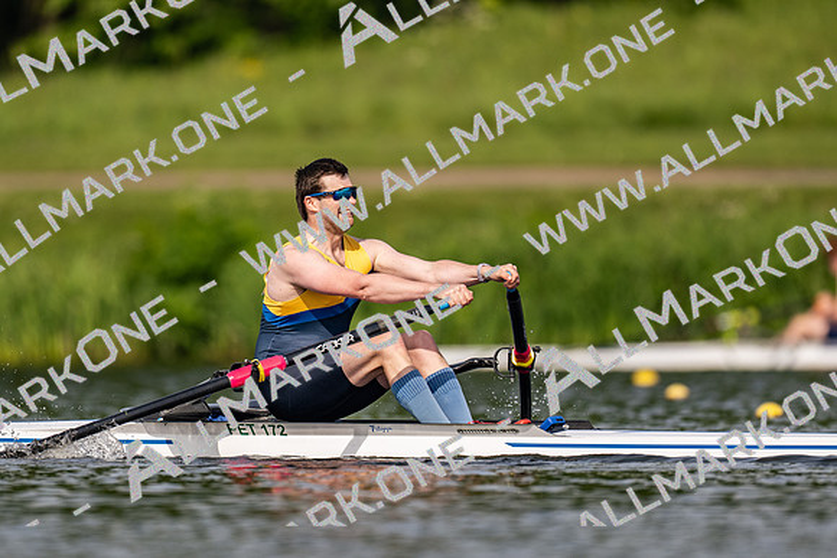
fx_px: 20940
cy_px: 279
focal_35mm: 900
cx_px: 418
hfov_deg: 2.3
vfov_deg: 1.5
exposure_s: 1/2500
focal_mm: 600
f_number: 4
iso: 220
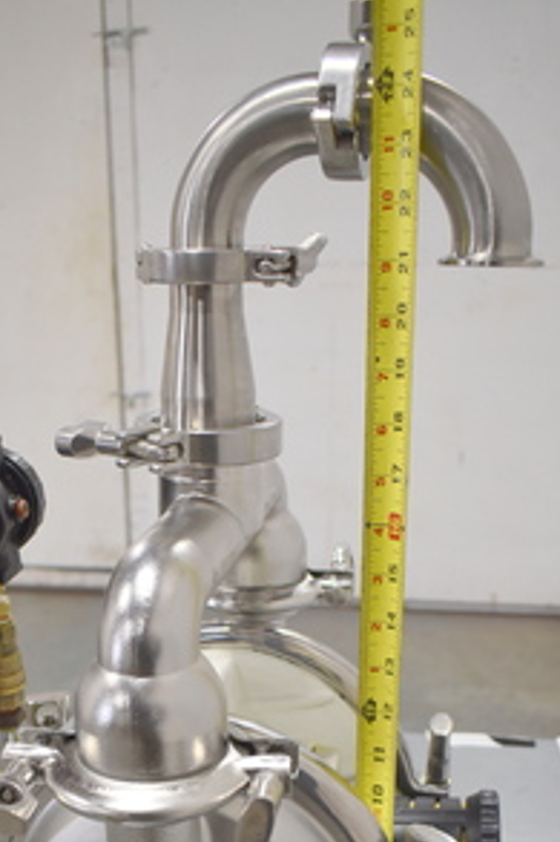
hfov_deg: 29.2
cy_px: 670
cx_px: 246
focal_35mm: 46
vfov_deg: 41.0
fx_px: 1075
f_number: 3.5
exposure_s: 1/250
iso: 640
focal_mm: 18
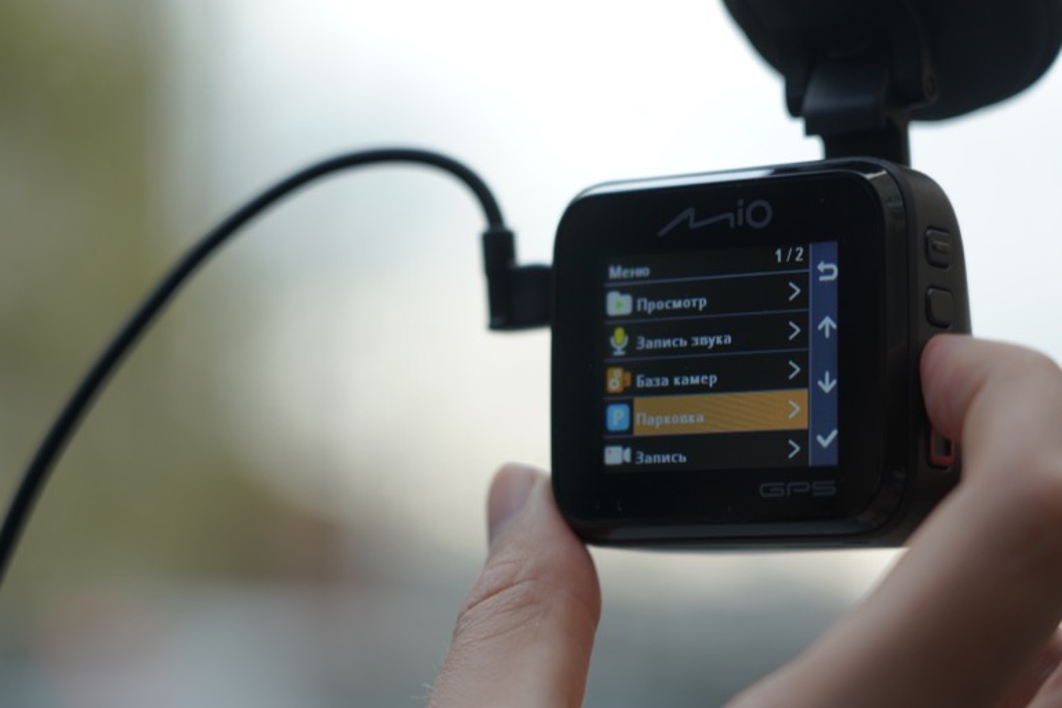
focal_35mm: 105
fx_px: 3097
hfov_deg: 19.5
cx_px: 531
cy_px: 354
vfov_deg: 13.0
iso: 400
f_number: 4
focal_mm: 105
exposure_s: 1/250
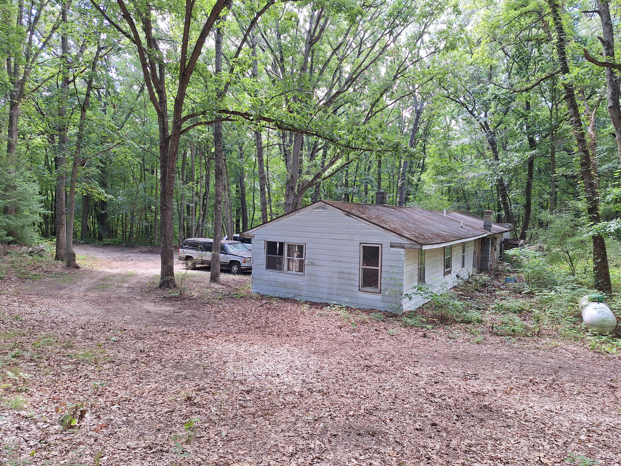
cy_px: 233
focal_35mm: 23
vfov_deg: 58.9
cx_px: 310
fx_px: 413
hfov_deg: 73.9
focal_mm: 5.54
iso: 80
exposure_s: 1/120
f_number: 1.8
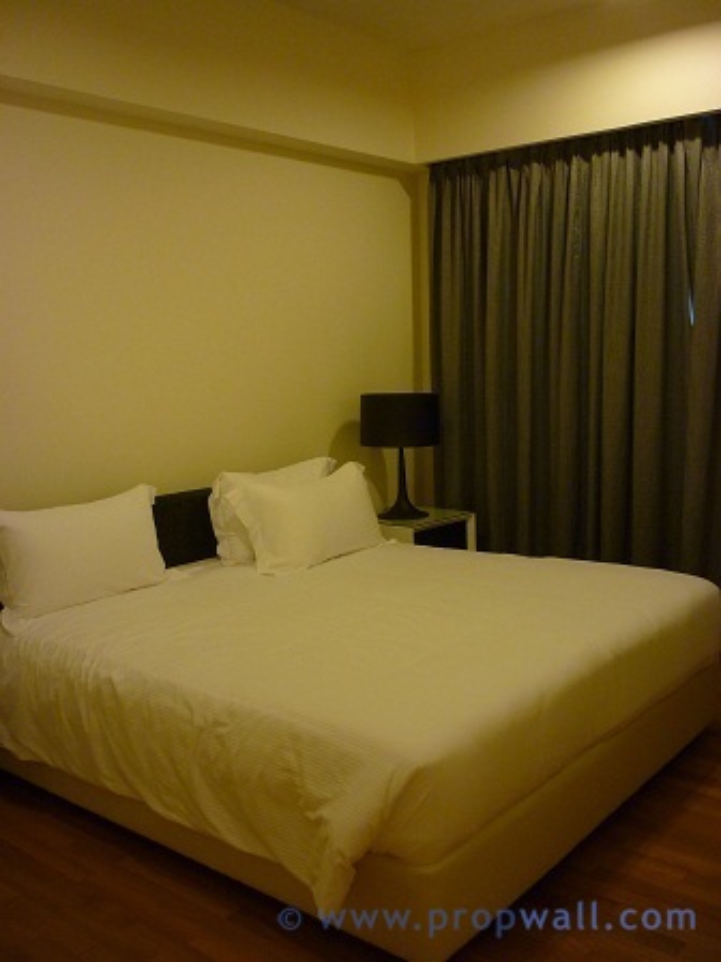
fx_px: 916
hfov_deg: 42.9
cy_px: 481
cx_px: 360
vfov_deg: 55.4
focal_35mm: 33
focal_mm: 5.5
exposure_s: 1/30
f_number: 2.8
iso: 250
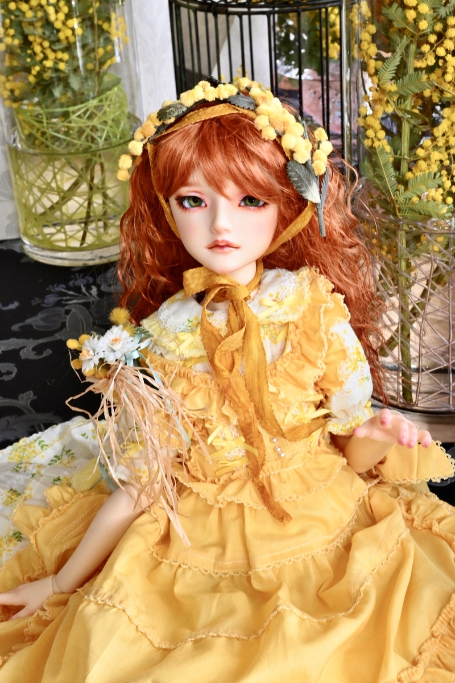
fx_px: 1137
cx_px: 228
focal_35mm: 60
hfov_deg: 22.6
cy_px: 342
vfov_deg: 33.4
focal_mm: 40
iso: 3200
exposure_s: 1/60
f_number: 16
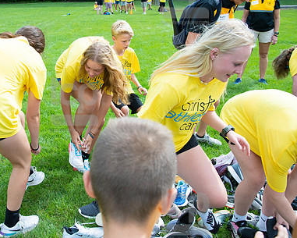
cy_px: 105
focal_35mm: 40
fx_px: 352
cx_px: 75
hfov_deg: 44.3
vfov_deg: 37.3
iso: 320
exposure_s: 1/1250
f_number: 5.6
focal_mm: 28
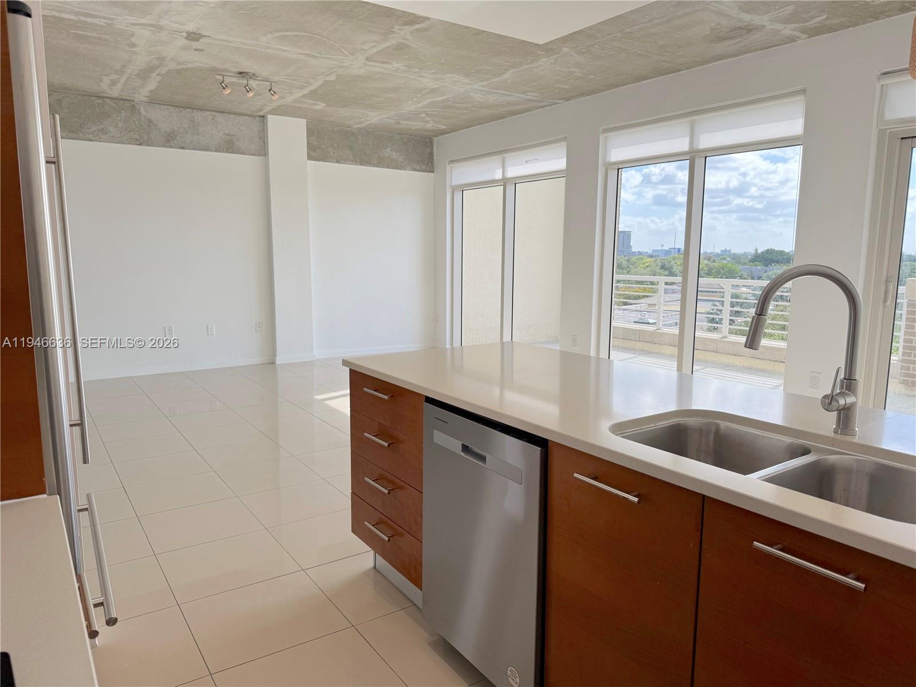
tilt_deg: -9.0
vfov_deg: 56.8
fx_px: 635
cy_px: 344
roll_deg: -0.2
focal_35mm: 24
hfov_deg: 71.6
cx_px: 458
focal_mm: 6.76
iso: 80
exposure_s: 1/1678
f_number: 1.78
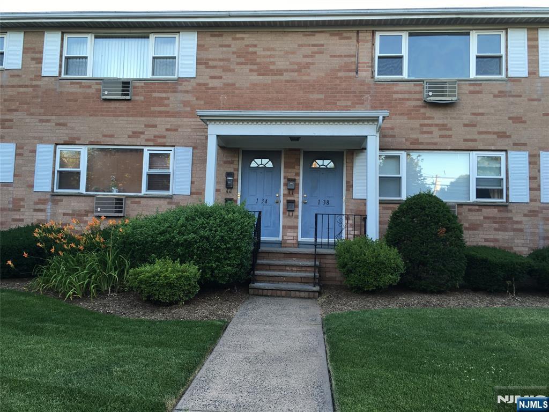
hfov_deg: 61.7
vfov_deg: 48.2
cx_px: 274
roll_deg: -2.1
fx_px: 460
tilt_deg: +4.5
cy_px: 206
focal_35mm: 29
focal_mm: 4.15
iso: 25
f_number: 2.2
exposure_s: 1/60
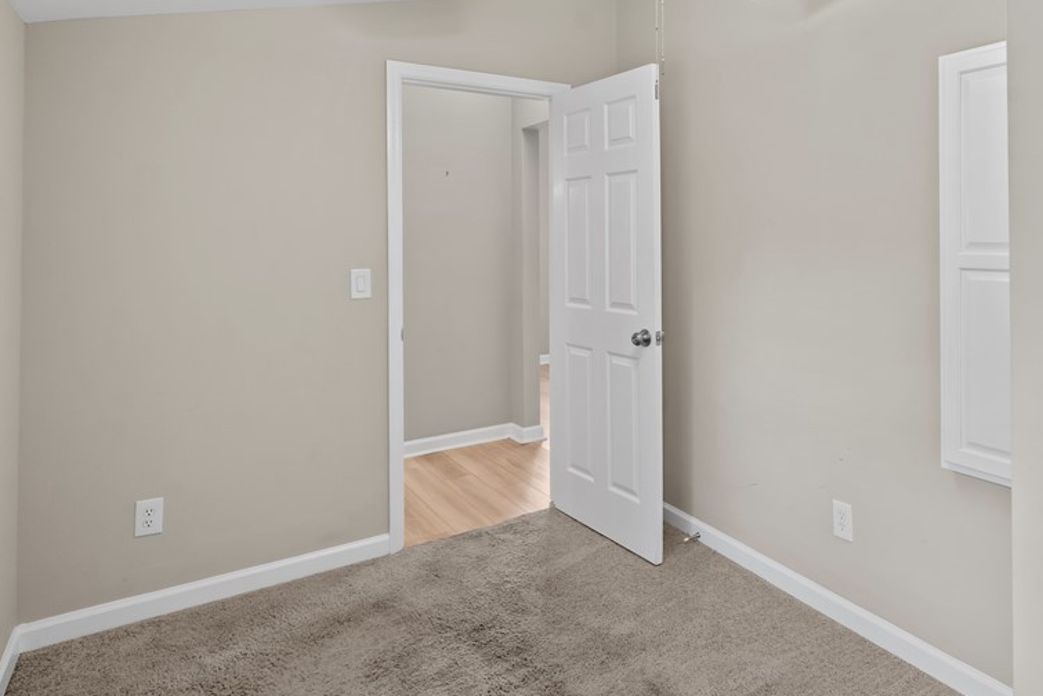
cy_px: 229
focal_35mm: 23
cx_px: 652
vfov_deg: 54.0
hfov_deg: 74.8
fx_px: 667
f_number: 8
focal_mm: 16
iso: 4000
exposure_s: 1/30
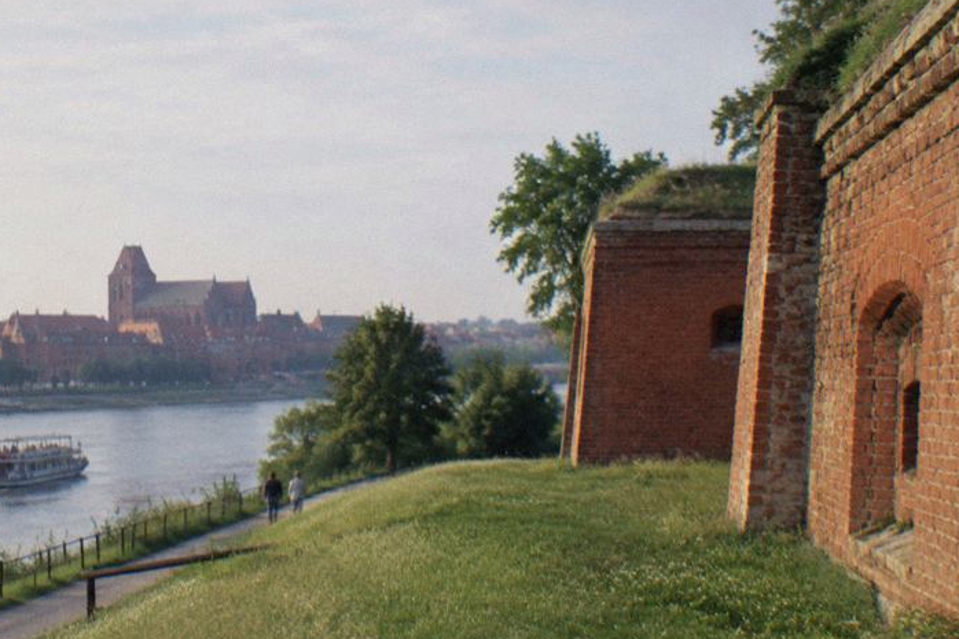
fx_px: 1411
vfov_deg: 25.4
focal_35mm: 53
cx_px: 514
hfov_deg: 37.5
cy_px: 421
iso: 400
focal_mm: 37
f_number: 8
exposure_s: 1/400
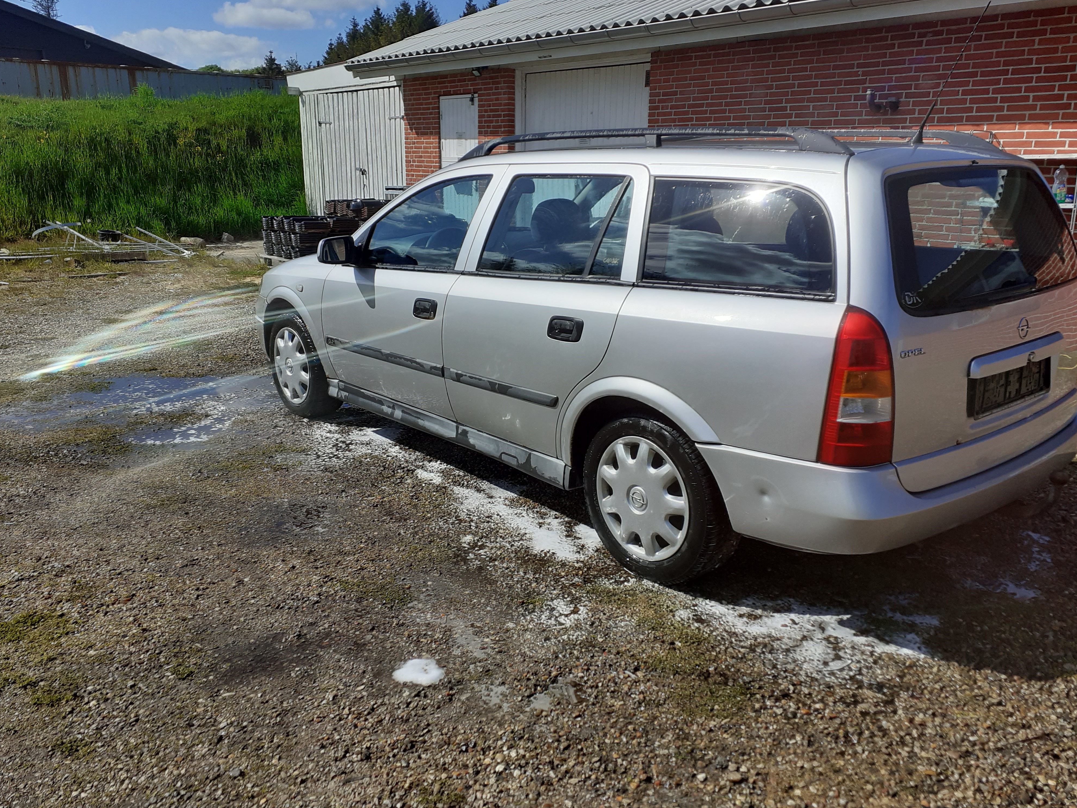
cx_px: 547
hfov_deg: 63.4
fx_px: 871
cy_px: 391
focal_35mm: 28
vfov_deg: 49.7
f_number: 1.9
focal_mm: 3.6
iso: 40
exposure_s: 1/2976
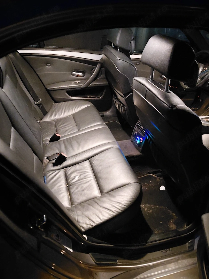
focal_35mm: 25
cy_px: 140
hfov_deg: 54.9
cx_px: 104
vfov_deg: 69.4
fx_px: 201
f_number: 1.8
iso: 1600
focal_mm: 4.69
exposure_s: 1/4.64
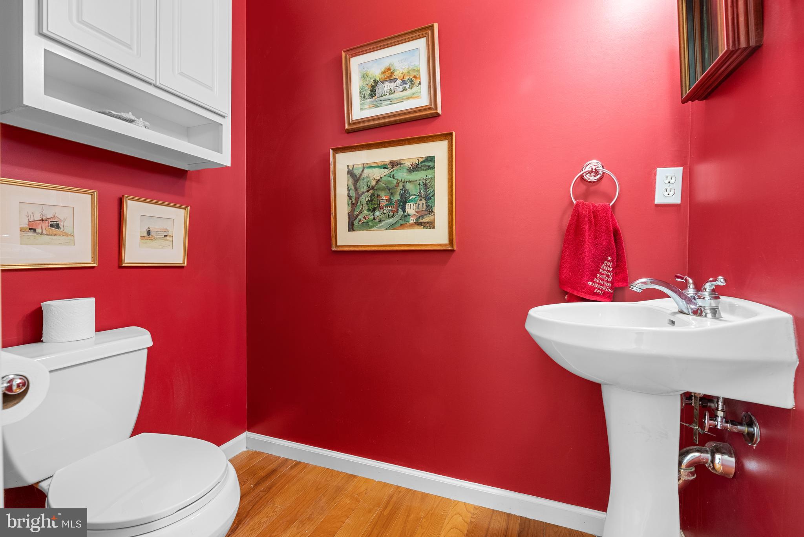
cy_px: 268
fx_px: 357
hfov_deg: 96.7
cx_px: 402
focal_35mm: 16
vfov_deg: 73.8
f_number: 8
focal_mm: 16
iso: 400
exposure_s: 1/2
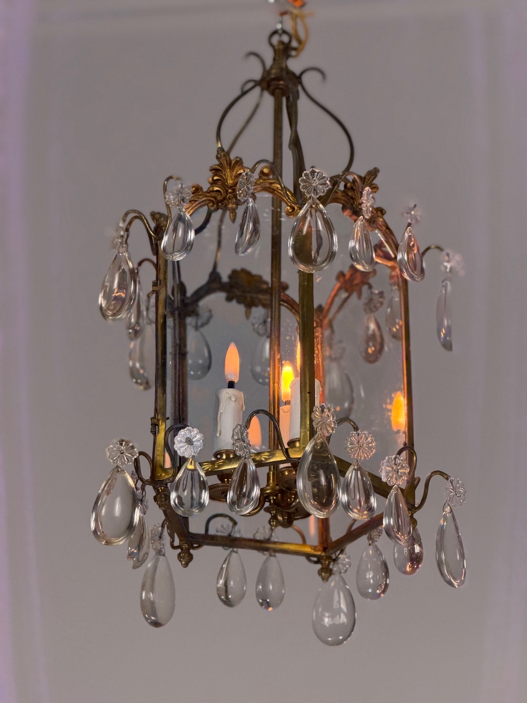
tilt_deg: +24.9
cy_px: 352
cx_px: 264
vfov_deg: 19.6
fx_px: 2030
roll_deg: -2.1
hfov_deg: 14.8
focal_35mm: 100
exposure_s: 1/100
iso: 320
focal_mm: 16.89
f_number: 2.8
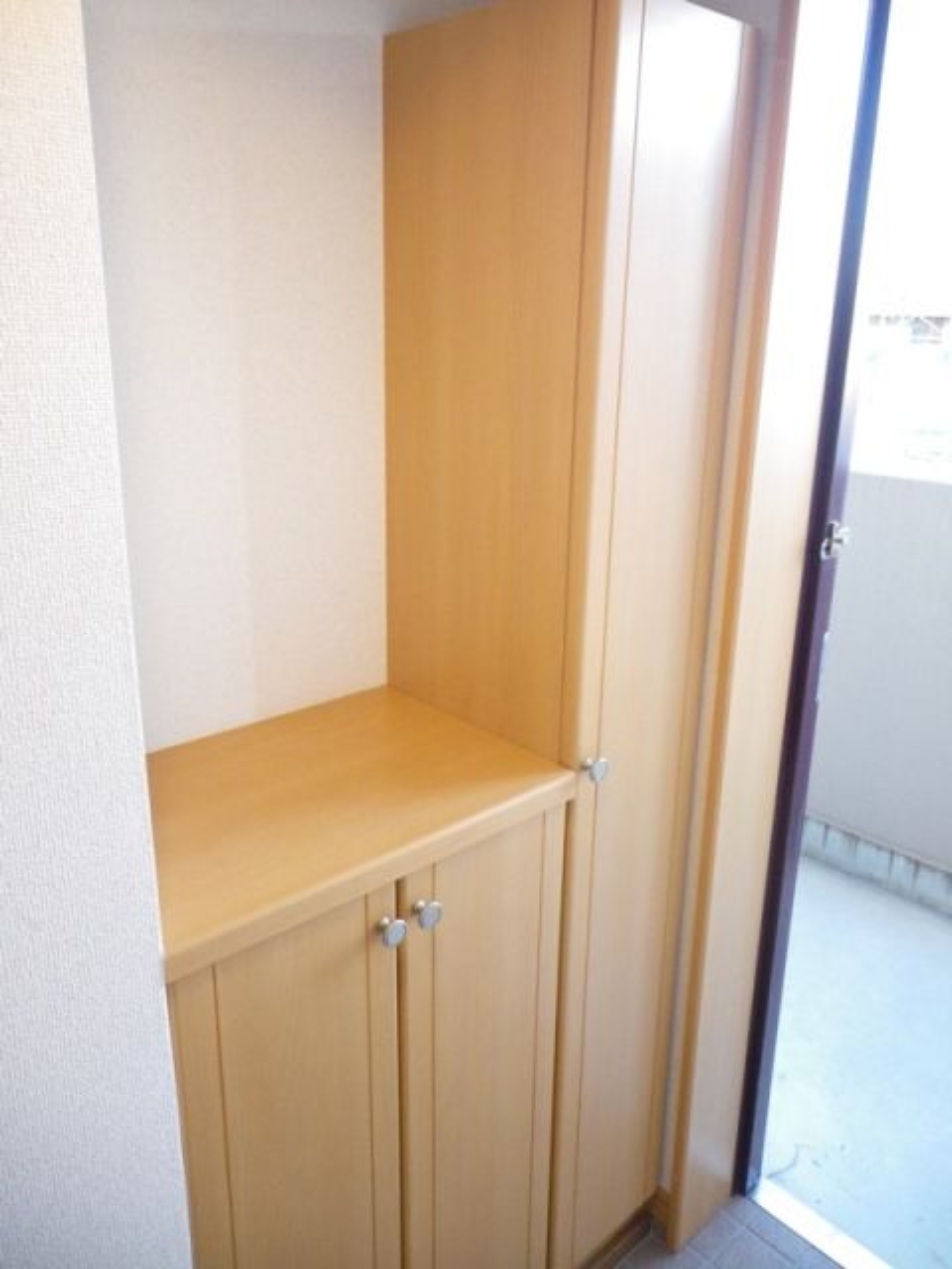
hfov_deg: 49.7
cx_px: 476
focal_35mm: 28
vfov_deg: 63.4
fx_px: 1027
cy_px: 634
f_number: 2.6
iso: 400
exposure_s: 1/60
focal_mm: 4.9
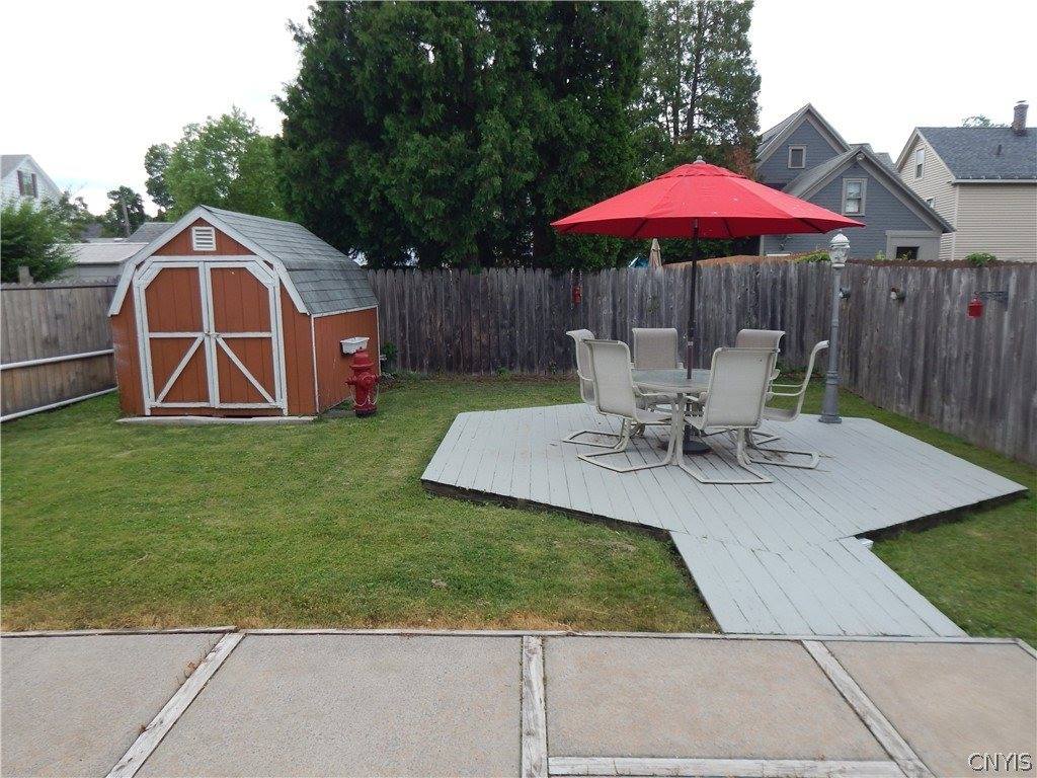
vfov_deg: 58.9
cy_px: 389
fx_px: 689
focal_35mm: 23
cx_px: 518
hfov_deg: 73.9
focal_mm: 4
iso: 125
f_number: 3
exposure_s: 1/320
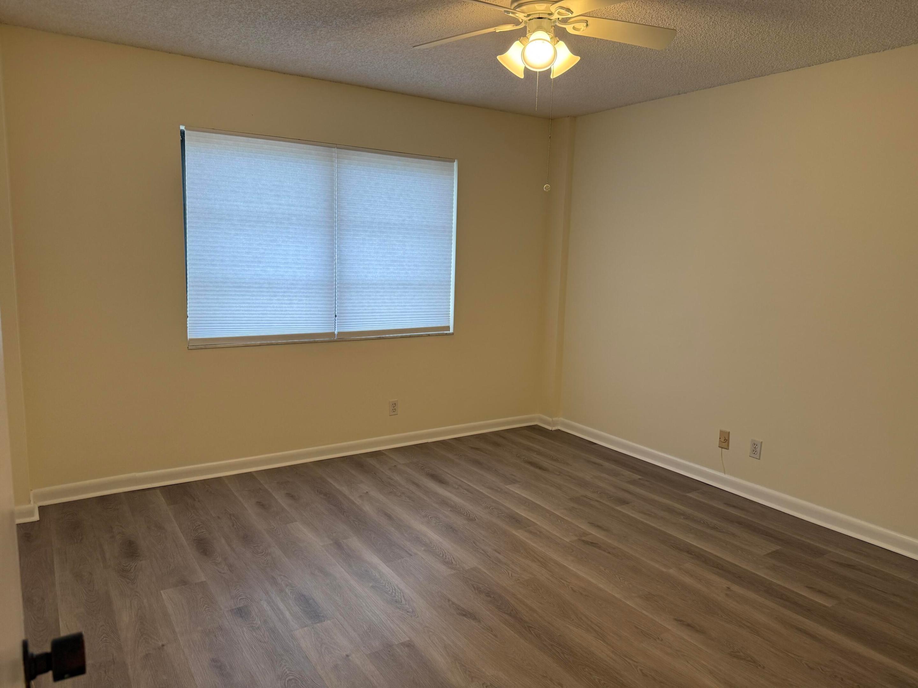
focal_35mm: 24
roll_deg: -2.7
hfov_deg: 71.6
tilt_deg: -9.1
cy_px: 344
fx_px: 636
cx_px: 459
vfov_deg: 56.8
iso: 160
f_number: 1.78
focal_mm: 6.76
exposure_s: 1/120
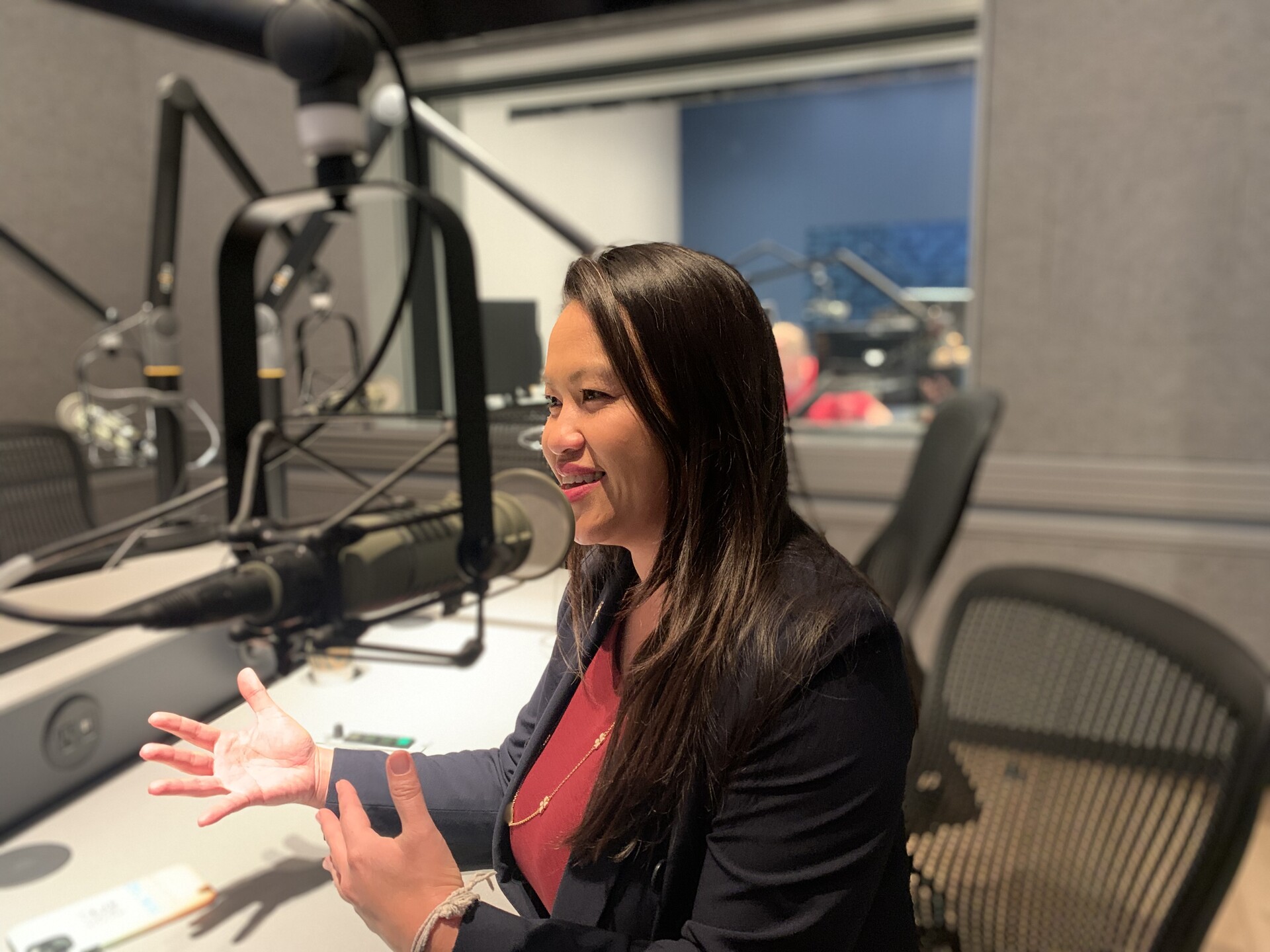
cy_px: 476
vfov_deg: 53.1
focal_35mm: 26
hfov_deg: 67.3
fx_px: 954
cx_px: 635
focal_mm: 4.25
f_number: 1.8
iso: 400
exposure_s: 1/30
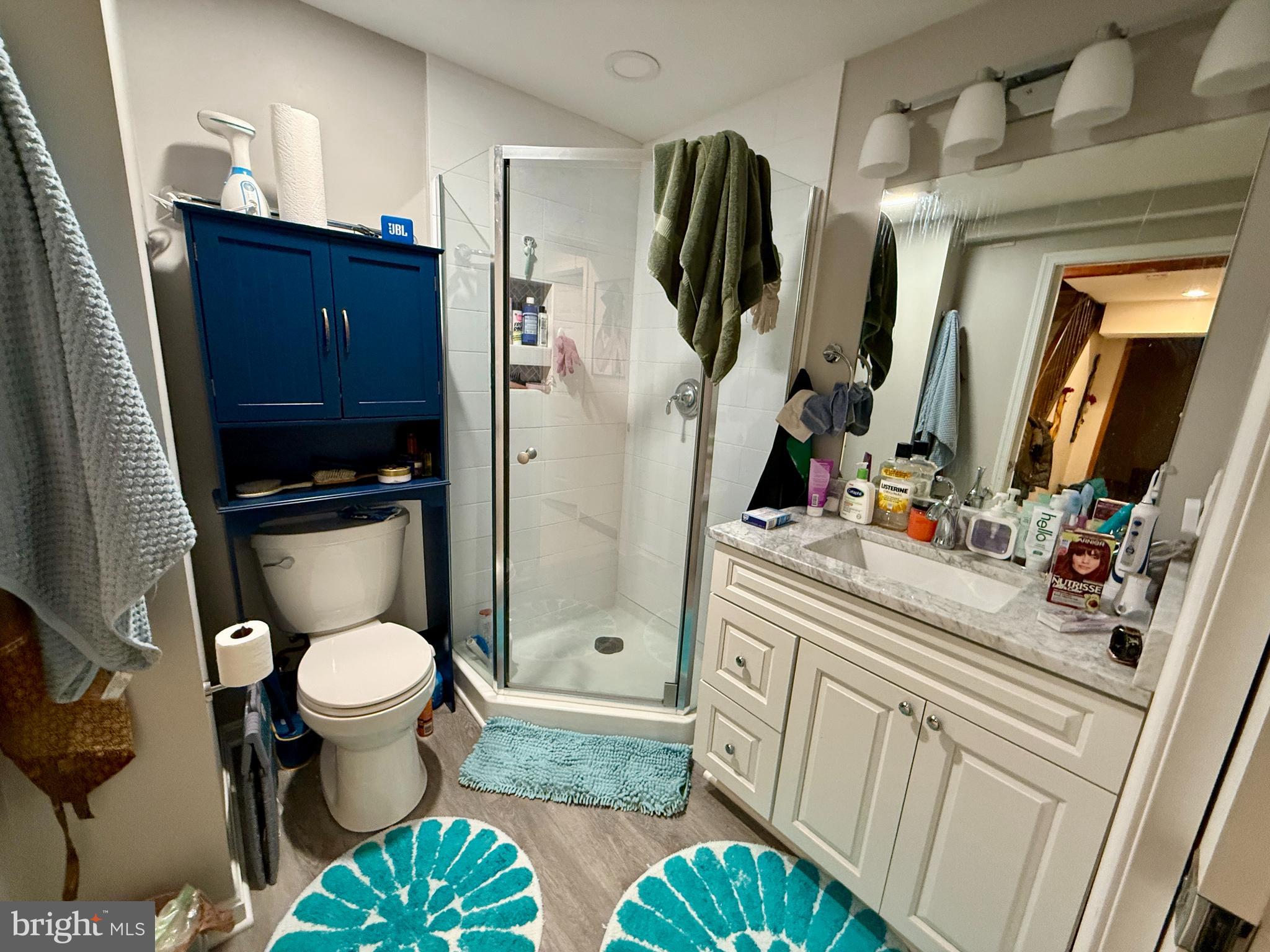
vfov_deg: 85.7
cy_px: 476
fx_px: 514
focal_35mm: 14
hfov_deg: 102.1
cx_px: 635
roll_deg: -2.5
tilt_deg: -13.2
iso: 400
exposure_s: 1/60
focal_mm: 2.22
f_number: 2.2
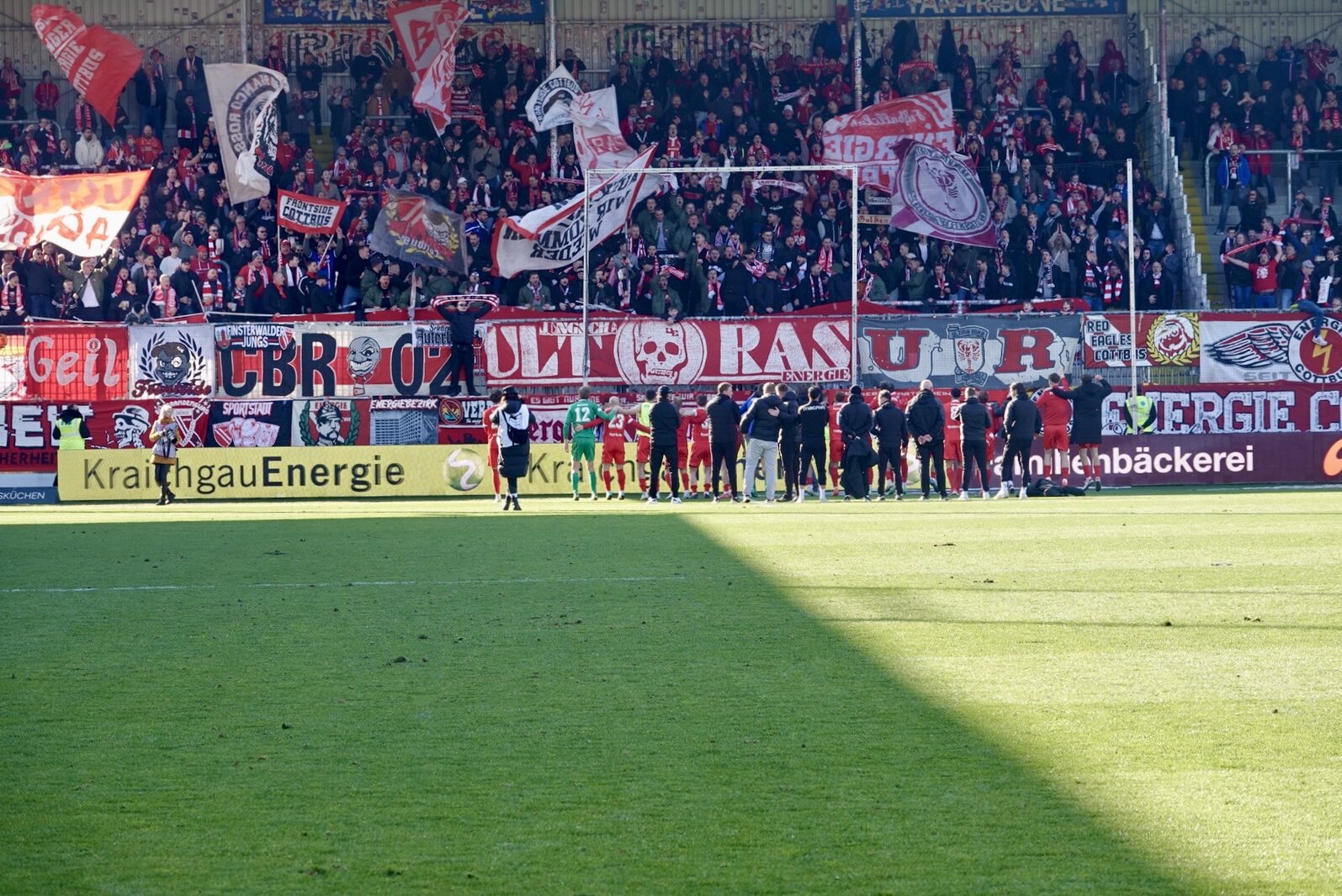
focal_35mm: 164
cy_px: 448
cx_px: 671
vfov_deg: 8.4
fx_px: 6118
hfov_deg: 12.5
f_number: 4.5
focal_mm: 60.29
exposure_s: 1/160
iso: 125
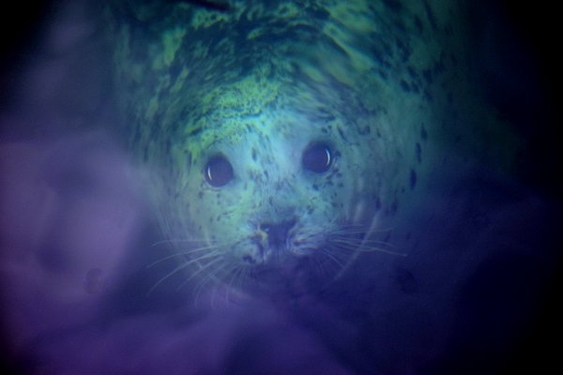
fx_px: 2228
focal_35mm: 142
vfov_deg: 9.6
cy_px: 188
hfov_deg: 14.4
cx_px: 282
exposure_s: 1/160
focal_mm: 95
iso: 400
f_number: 5.3
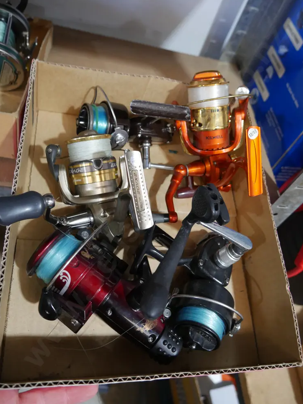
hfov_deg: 48.2
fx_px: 338
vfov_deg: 61.6
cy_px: 198
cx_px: 155
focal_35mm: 29
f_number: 3.5
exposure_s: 1/60
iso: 800
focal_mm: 14
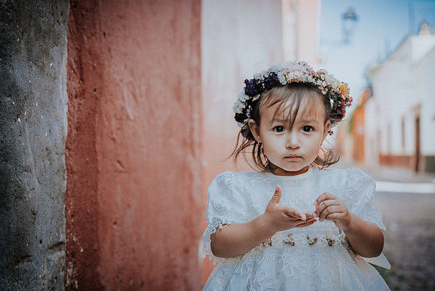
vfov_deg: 25.8
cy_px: 146
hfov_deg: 37.8
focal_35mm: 52
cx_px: 218
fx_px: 634
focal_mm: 35
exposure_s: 1/640
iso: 100
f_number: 1.8
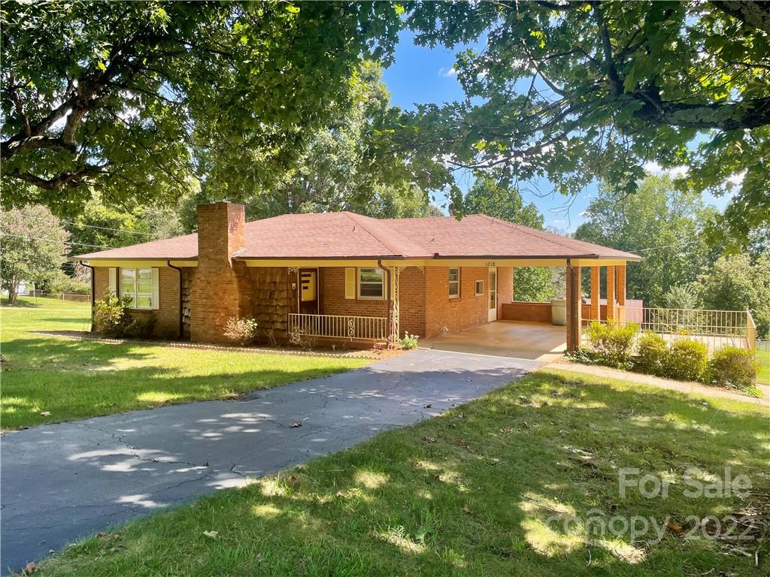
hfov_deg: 67.3
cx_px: 385
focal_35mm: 26
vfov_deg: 53.1
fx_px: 578
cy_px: 288
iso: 32
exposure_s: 1/744
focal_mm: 4.2
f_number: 1.6
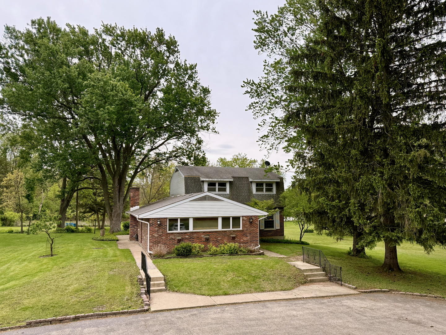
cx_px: 223
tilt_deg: +4.2
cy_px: 168
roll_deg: +0.6
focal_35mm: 24
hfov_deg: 71.6
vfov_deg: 56.8
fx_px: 309
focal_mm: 6.76
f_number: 1.78
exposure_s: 1/2169
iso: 100
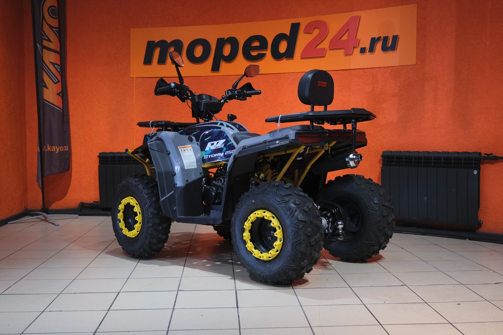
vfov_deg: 32.6
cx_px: 252
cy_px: 168
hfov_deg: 47.4
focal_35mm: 41
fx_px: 573
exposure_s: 1/200
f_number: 4
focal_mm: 27.5
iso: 2000
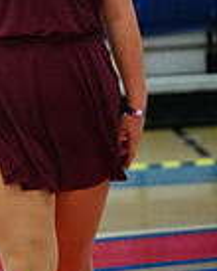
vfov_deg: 3.3
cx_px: -345
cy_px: 3
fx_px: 4758
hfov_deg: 2.6
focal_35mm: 594
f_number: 4
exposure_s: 1/1250
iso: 25600
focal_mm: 150
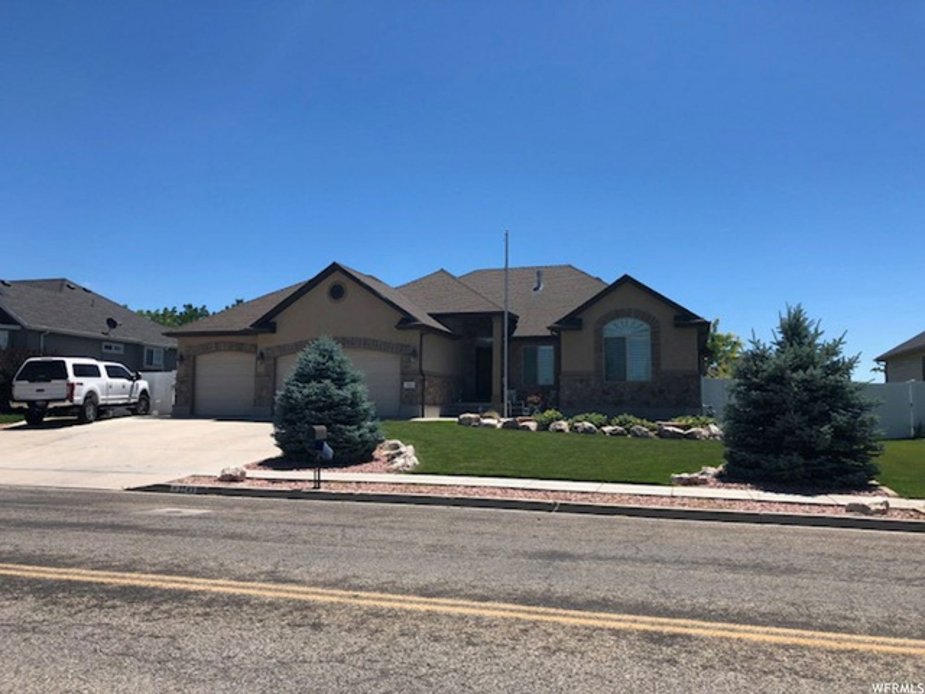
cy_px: 347
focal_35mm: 28
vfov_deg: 49.7
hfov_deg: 63.4
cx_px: 462
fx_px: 748
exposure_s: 1/2208
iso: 20
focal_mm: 4
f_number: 1.8
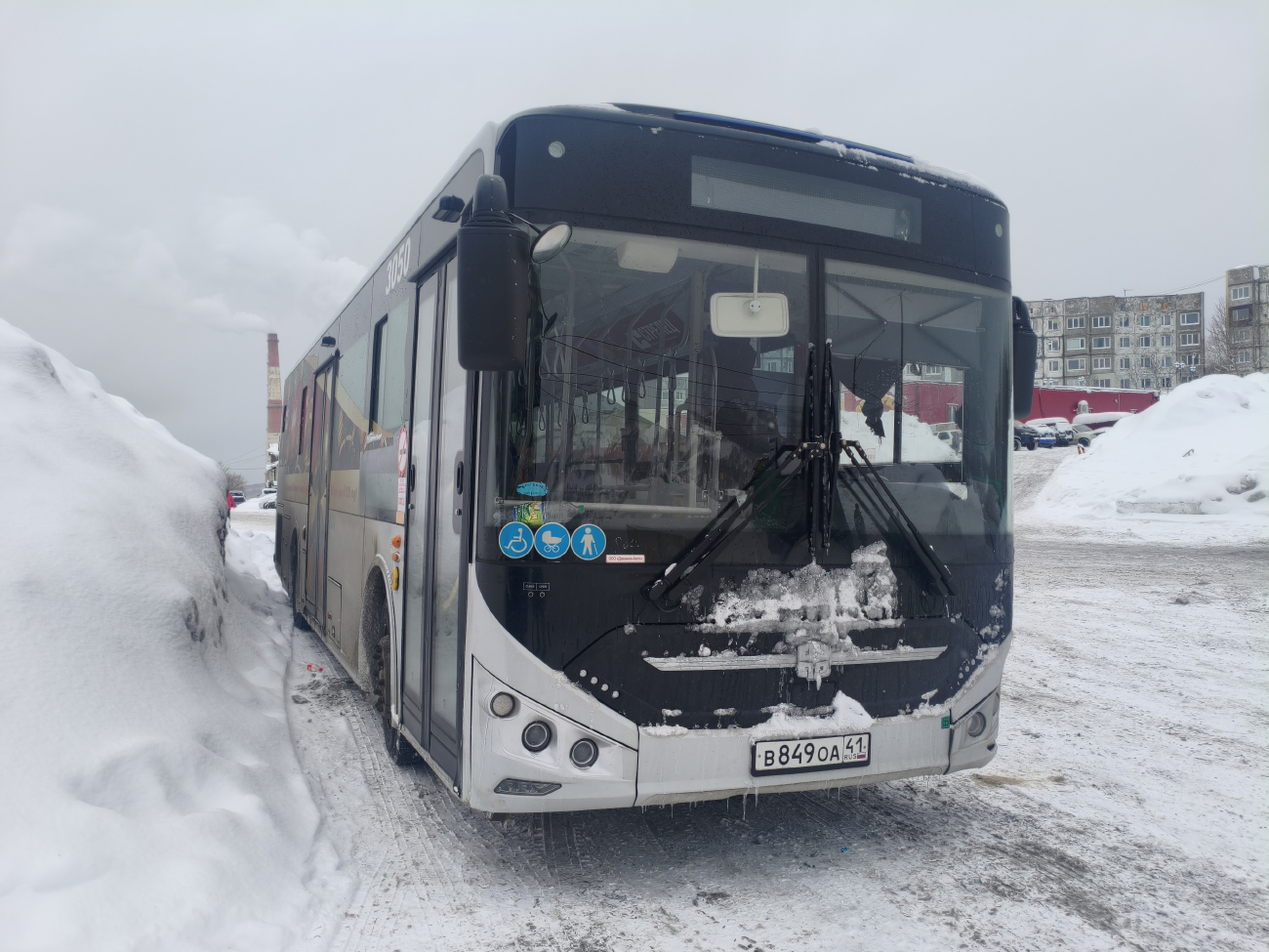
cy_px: 476
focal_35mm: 26
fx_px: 953
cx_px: 634
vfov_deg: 53.1
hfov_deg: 67.3
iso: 80
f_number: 1.5
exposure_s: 1/954
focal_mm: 4.94
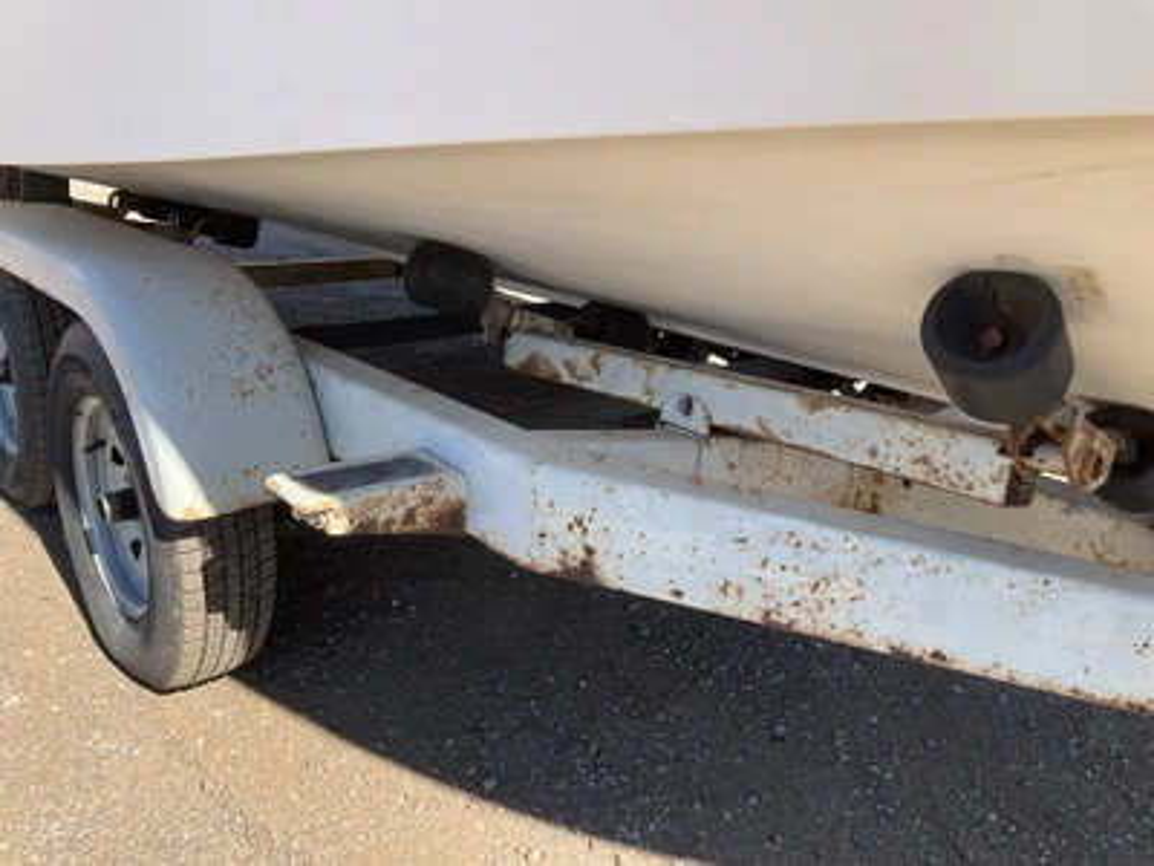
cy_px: 433
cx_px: 577
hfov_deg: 61.7
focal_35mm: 29
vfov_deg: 48.2
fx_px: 967
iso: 25
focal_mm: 3
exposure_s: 1/627
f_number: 1.8
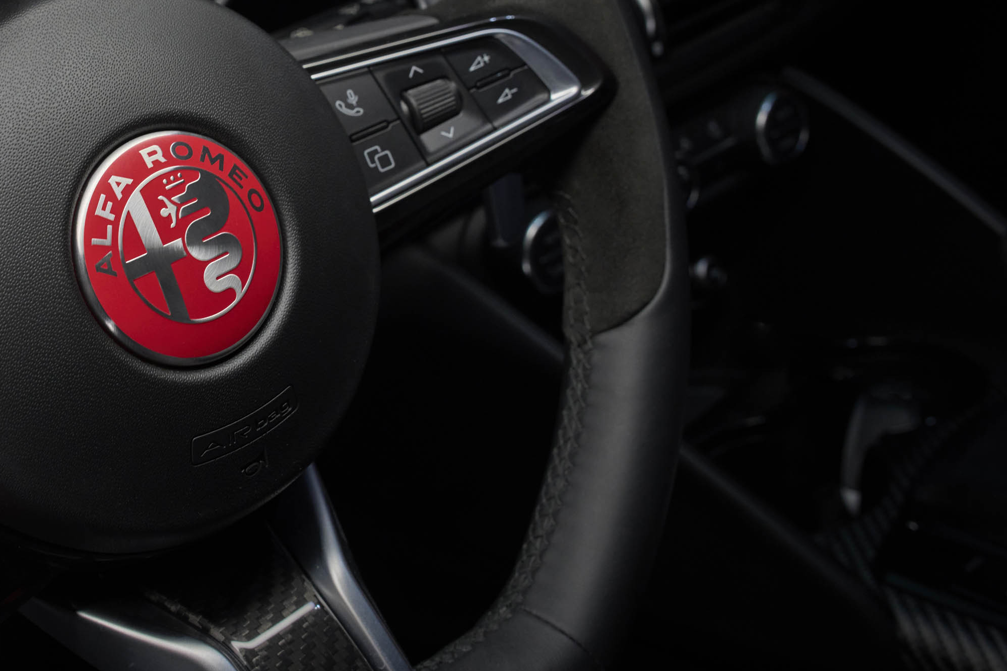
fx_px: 1315
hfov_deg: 40.3
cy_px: 153
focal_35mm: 47
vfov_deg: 28.2
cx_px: 212
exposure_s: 1/40
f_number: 8
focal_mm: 29
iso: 640
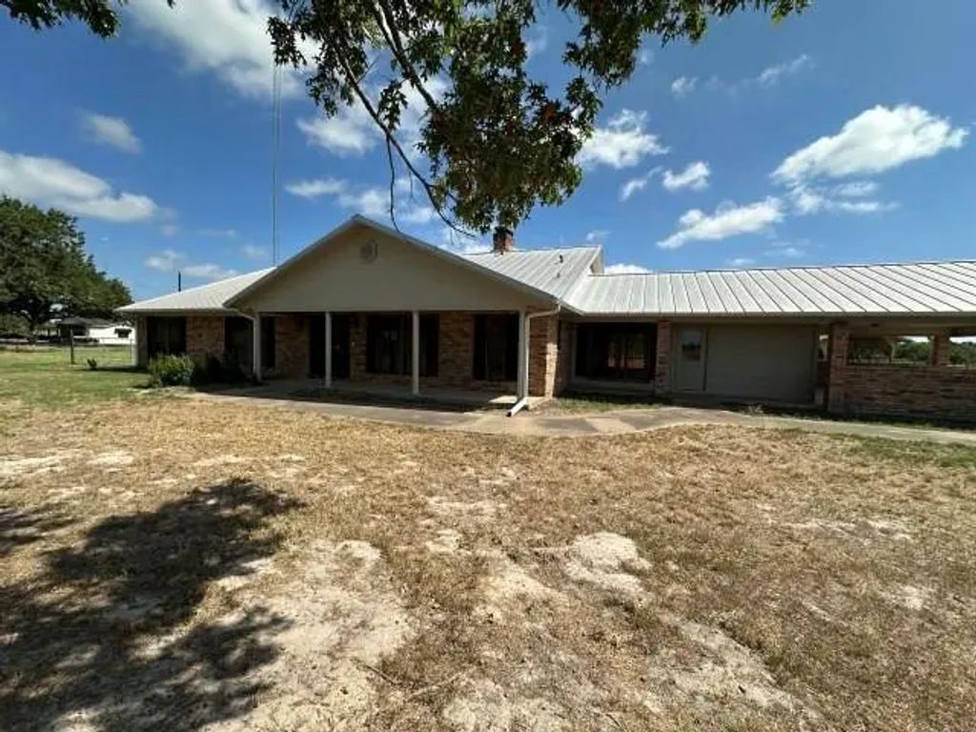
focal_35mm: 14
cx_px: 488
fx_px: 395
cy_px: 366
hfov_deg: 102.1
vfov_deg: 85.7
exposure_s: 1/2020
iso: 40
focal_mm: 2.22
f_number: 2.2
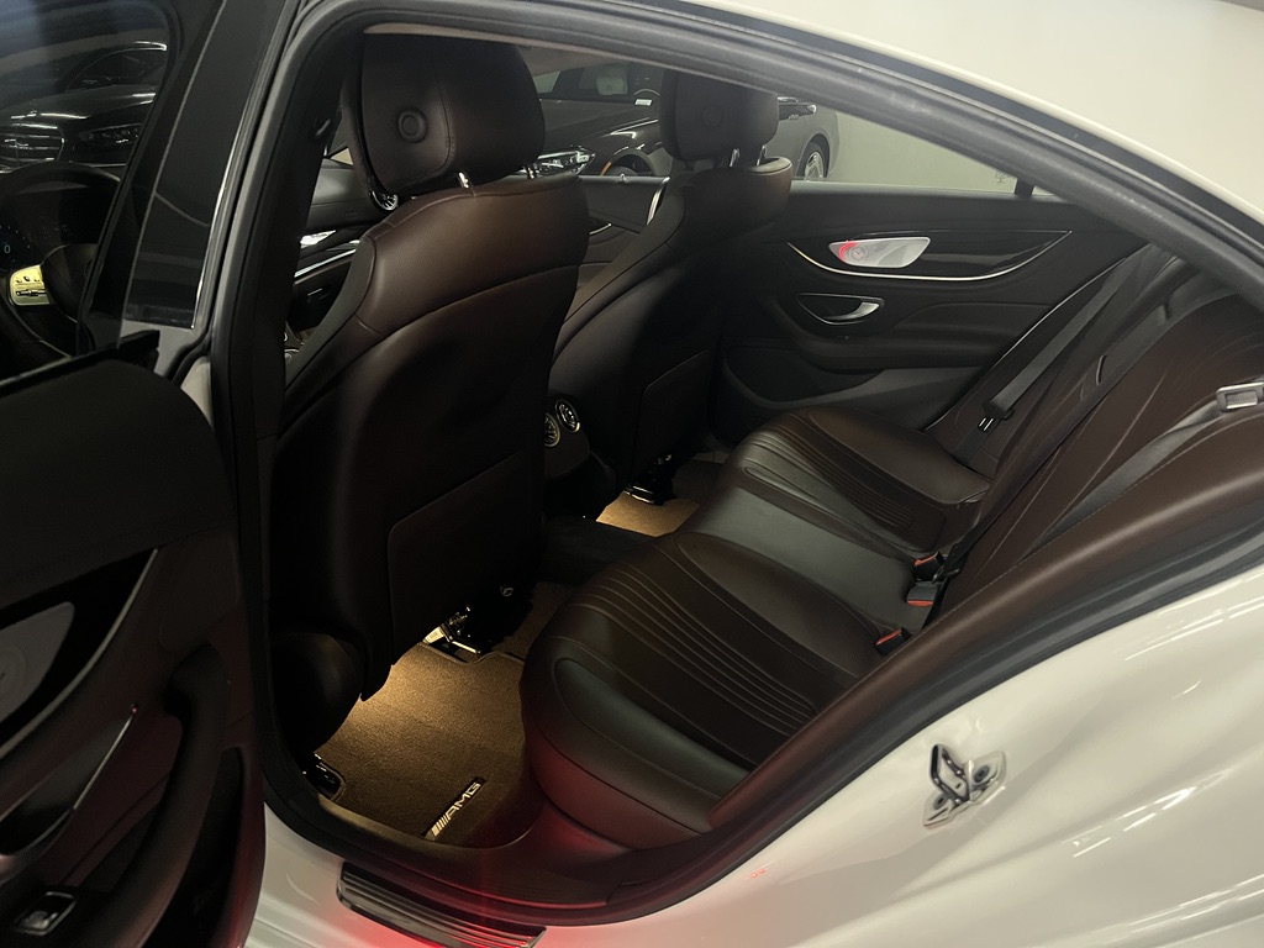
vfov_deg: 53.1
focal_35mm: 26
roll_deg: -1.4
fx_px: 949
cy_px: 474
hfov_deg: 67.3
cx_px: 632
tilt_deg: -22.7
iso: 1000
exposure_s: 1/30
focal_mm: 5.7
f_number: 1.5
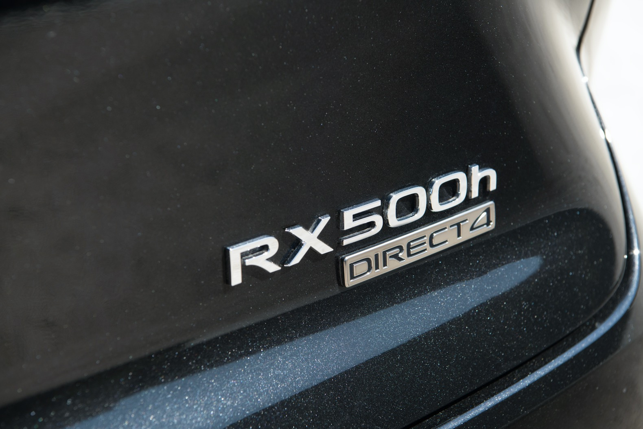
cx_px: 322
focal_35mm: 70
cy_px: 214
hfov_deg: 28.8
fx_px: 1250
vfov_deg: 19.5
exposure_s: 1/125
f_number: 8
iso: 400
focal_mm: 70
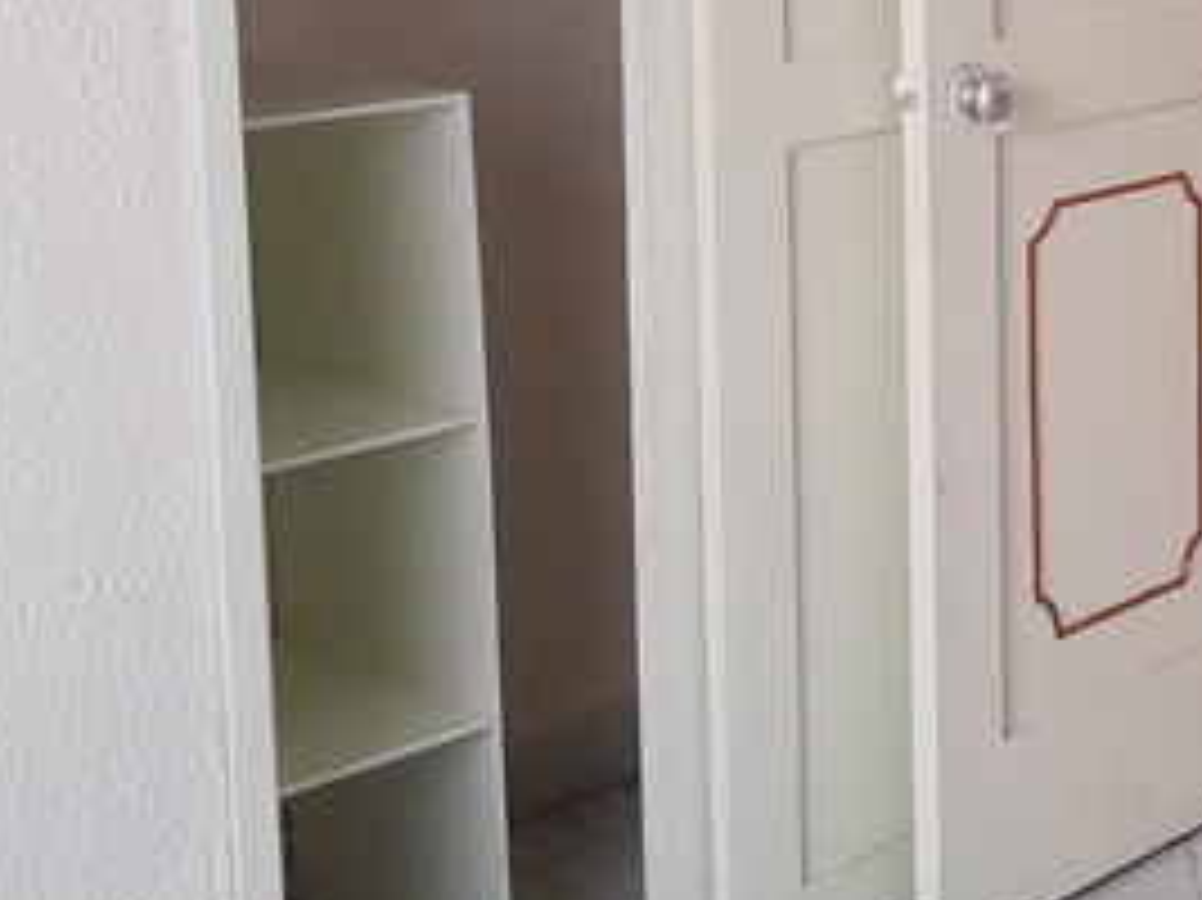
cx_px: 1197
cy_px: -27
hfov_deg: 24.0
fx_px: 2707
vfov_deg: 18.3
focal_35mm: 78
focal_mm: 4.75
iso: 120
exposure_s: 1/50
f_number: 1.7
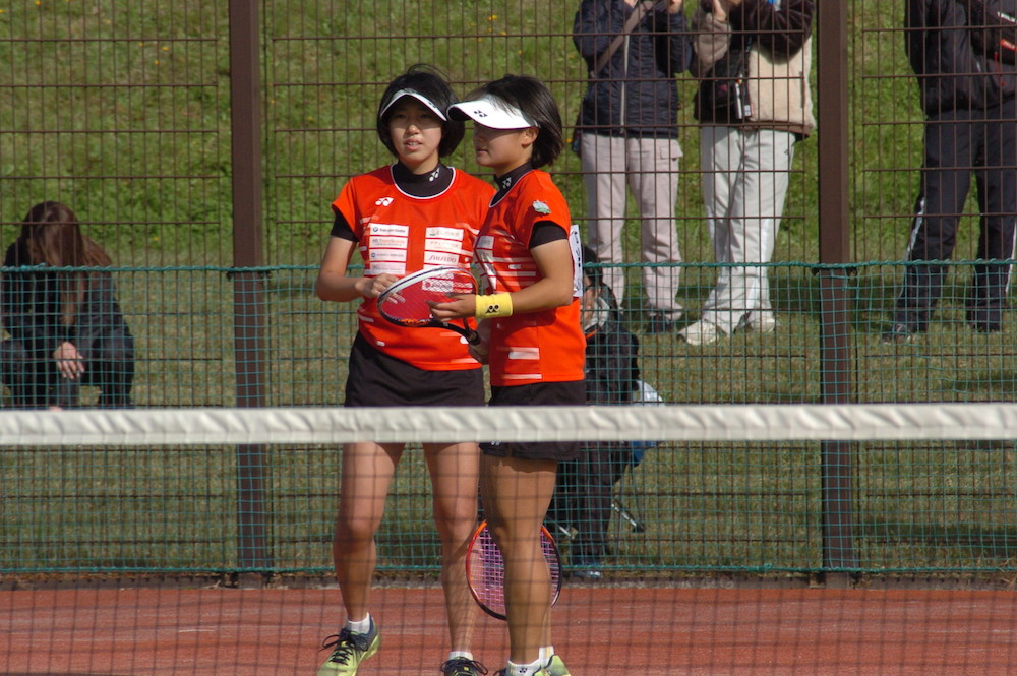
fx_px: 12702
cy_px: 338
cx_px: 508
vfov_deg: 3.0
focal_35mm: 450
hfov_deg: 4.6
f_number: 11
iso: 400
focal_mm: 300
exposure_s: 1/500
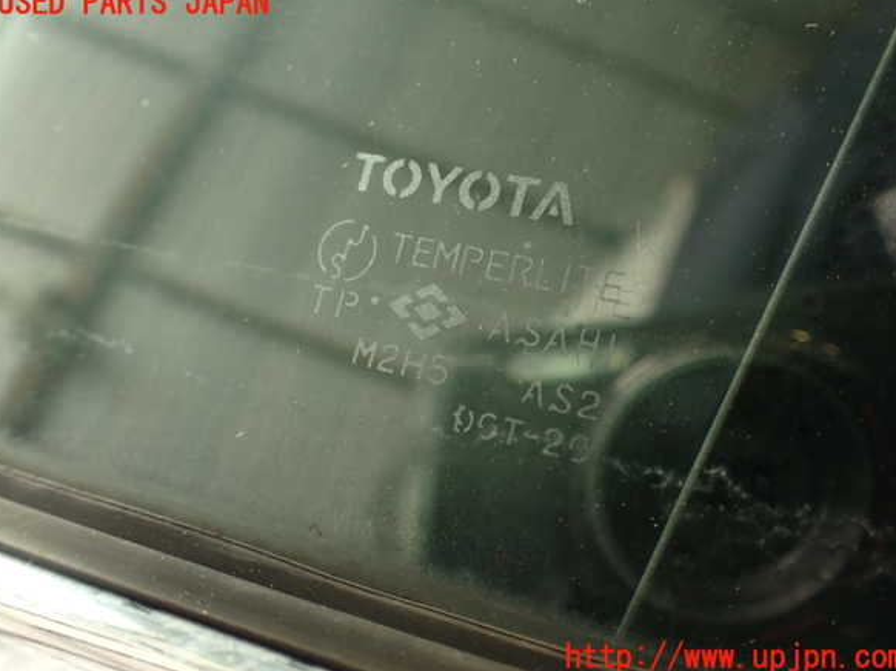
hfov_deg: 55.4
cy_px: 331
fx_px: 854
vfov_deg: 42.9
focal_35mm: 33
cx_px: 451
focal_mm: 5.79
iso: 200
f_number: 2.4
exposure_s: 1/60
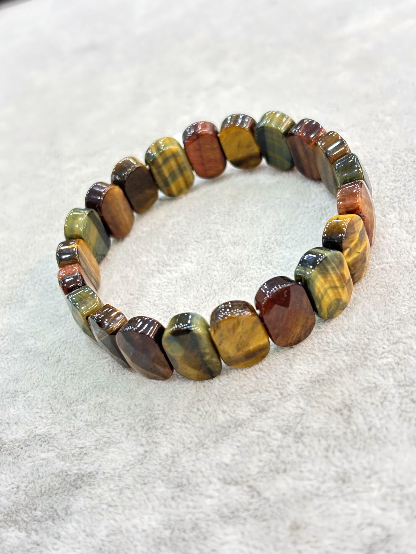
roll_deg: +25.6
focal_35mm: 52
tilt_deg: -39.9
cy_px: 277
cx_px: 208
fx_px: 833
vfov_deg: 36.8
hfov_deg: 28.0
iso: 125
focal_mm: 5.96
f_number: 1.6
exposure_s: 1/50
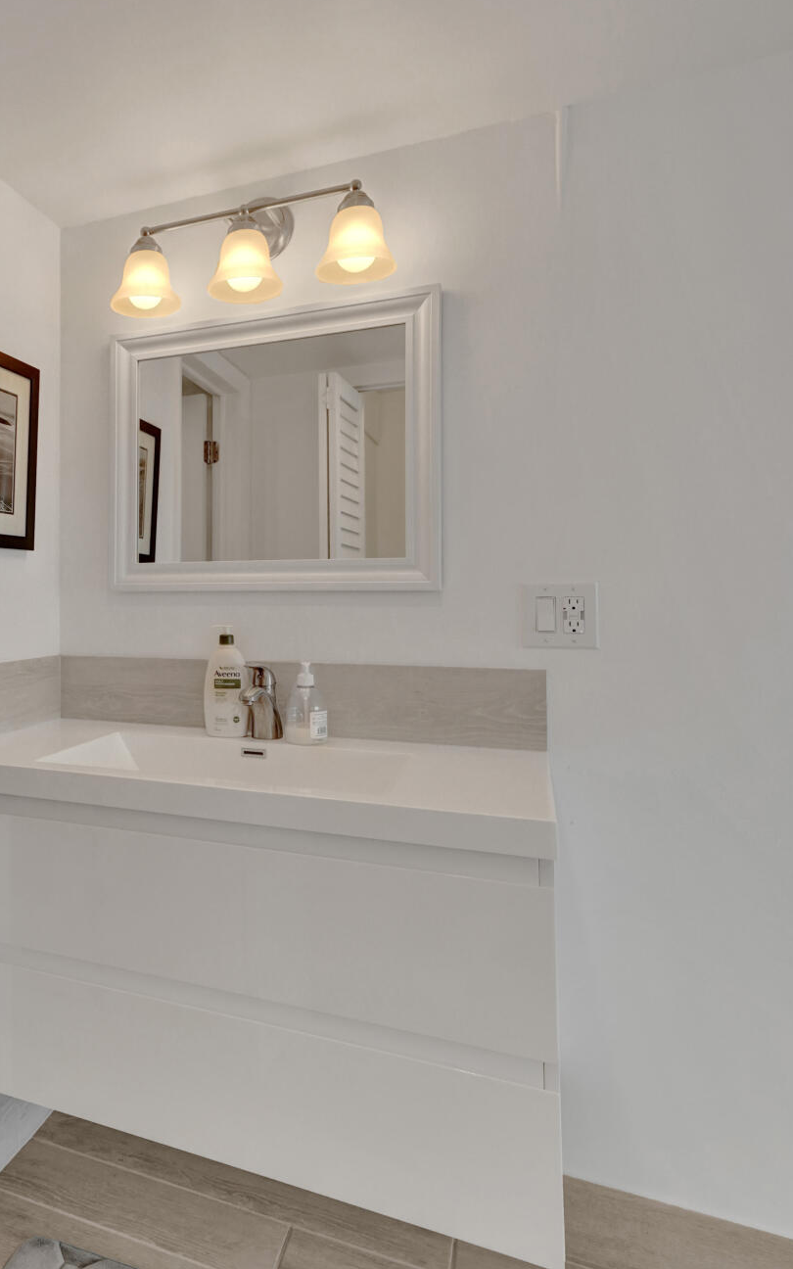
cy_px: 549
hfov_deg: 51.7
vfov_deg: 79.2
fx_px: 761
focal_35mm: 22
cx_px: 163
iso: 1600
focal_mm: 14
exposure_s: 1/320
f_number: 9
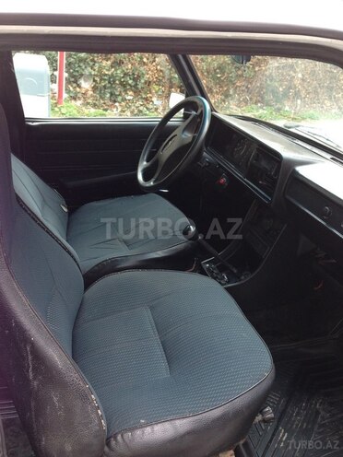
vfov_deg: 55.4
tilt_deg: -24.8
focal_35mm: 33
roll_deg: -3.6
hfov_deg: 42.9
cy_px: 228
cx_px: 172
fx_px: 436
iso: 64
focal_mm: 4.12
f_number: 2.4
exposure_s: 1/60
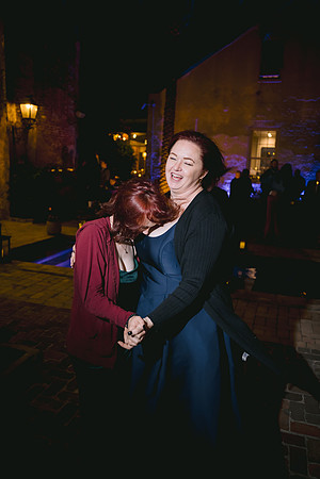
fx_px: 373
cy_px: 240
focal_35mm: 28
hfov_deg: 46.4
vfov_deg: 65.5
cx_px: 160
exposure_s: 1/60
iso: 1000
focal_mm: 28
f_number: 2.8
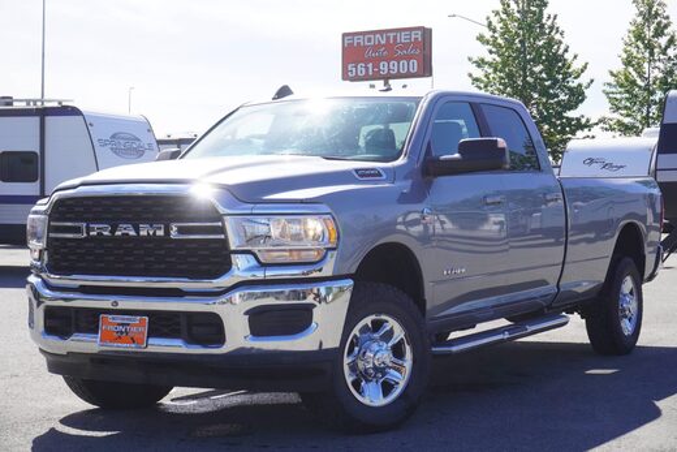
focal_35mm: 68
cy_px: 226
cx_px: 338
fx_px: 1270
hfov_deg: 29.9
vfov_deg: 20.2
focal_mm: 45
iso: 100
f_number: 10
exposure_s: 1/125
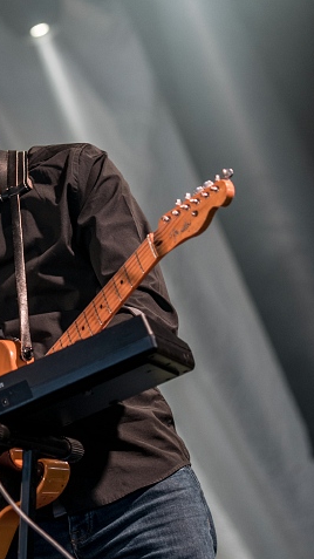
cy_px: 279
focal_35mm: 242
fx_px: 3585
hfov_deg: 5.0
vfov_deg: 8.9
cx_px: -8
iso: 250
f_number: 2.8
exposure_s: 1/100
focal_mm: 102
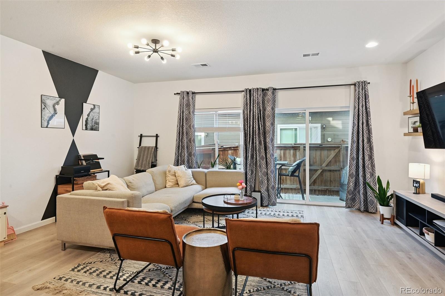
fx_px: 235
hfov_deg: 86.9
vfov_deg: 64.5
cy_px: 148
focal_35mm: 19
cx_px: 222
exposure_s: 1/5
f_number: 10
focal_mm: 19
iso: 400
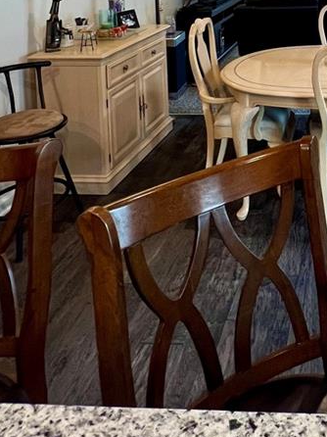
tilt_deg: -1.7
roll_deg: +1.3
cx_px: 328
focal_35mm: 35
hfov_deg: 36.5
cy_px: -43
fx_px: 441
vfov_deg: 41.8
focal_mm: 1.57
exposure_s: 1/60
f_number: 1.8
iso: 160
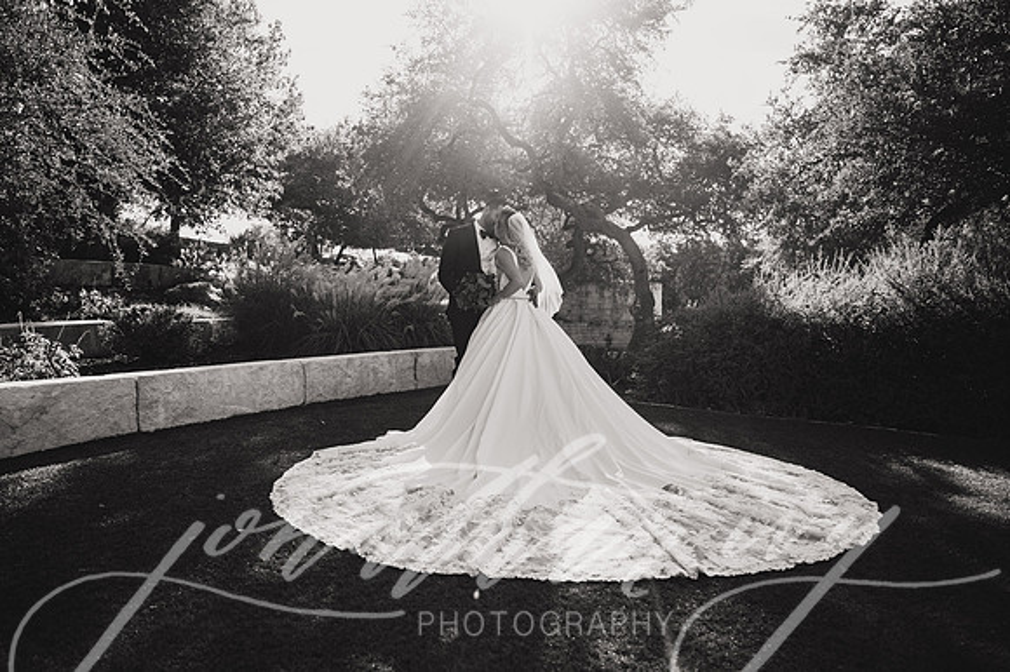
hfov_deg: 73.8
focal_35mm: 24
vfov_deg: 53.1
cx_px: 505
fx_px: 673
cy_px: 336
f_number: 2.8
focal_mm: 24
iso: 80
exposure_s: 1/800
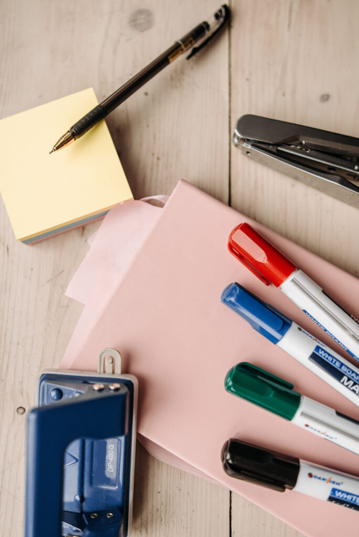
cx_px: 180
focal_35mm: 35
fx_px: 523
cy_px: 268
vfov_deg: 54.4
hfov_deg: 37.9
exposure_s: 1/160
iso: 500
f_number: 2.5
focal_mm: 35
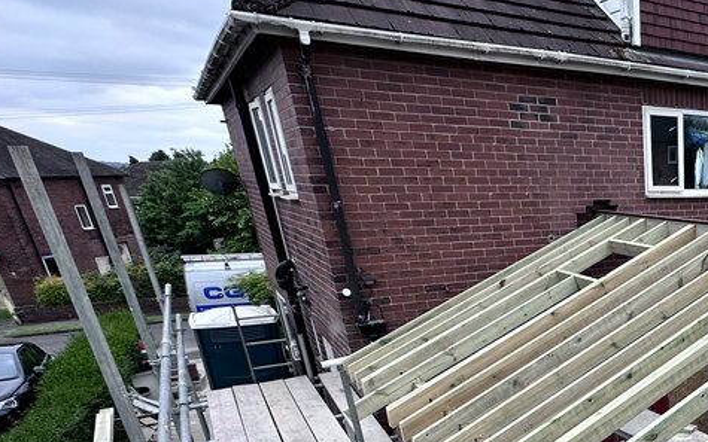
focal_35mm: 32
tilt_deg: -24.6
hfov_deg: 48.2
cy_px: 435
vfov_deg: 35.9
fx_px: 618
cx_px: 721
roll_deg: -0.4
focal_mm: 2.22
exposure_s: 1/654
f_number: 2.2
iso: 40
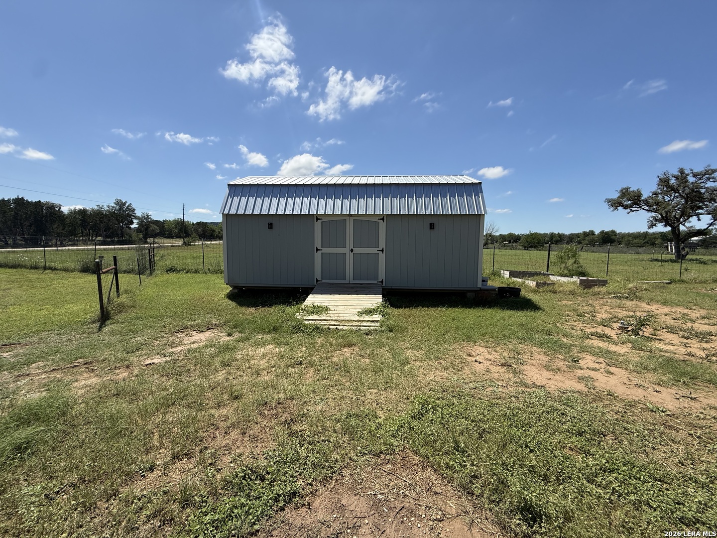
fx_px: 290
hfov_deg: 102.1
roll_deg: -1.2
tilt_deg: -4.7
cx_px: 358
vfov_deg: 85.7
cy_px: 269
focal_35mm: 14
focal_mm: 2.22
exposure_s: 1/2611
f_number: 2.2
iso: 64
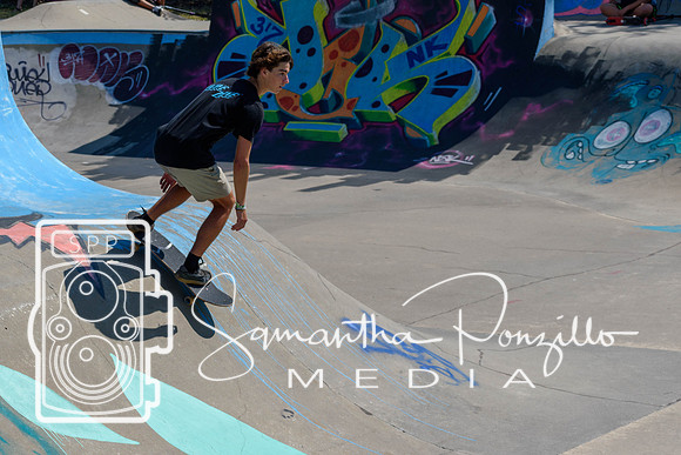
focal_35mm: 105
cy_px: 228
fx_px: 1987
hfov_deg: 19.5
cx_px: 340
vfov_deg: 13.0
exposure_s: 1/1000
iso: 200
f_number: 8
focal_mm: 70
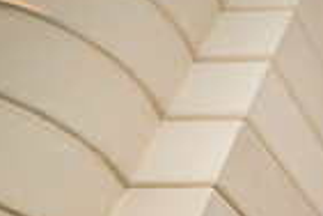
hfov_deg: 20.2
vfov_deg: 20.2
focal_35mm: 61
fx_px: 547
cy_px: 288
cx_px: 616
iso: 800
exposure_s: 1/160
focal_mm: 14
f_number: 2.8
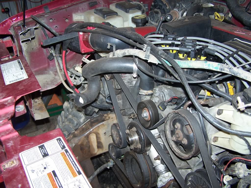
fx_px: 276
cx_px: 126
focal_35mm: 38
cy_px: 94
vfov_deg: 37.7
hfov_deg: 49.0
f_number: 2.8
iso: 80
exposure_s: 1/60
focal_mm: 6.3
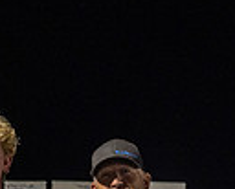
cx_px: -62
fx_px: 1304
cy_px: 324
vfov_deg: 8.0
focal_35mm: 187
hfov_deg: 10.1
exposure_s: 1/160
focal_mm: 35
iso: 1250
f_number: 4
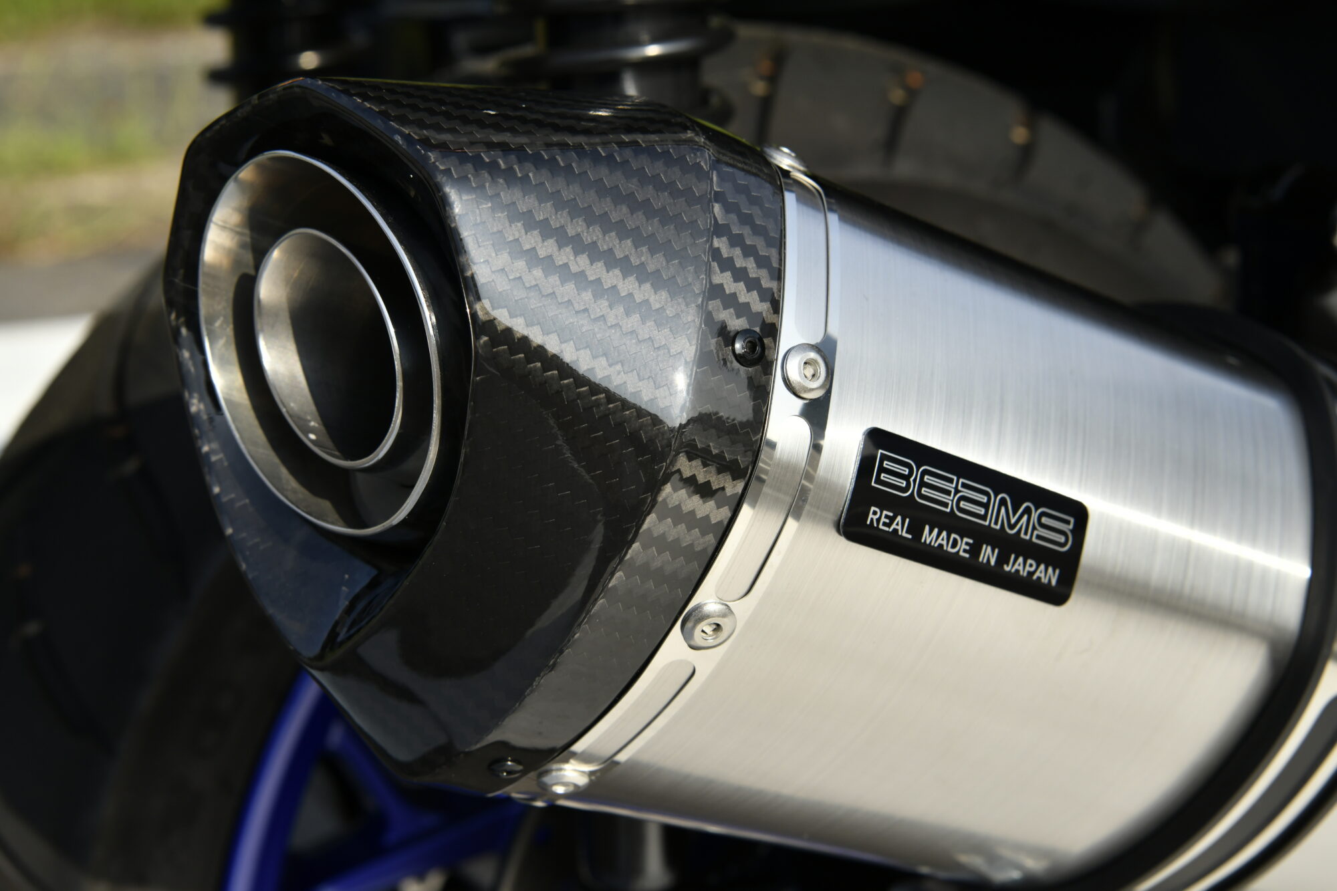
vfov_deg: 24.6
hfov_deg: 36.2
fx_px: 2042
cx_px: 668
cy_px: 446
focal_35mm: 55
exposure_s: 1/640
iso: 320
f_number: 10
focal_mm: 55
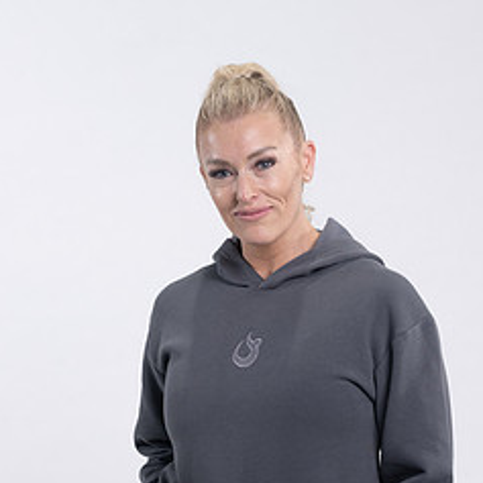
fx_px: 2163
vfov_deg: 12.7
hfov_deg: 12.7
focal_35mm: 137
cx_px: 255
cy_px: 377
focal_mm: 85
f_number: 4
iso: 200
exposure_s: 1/125
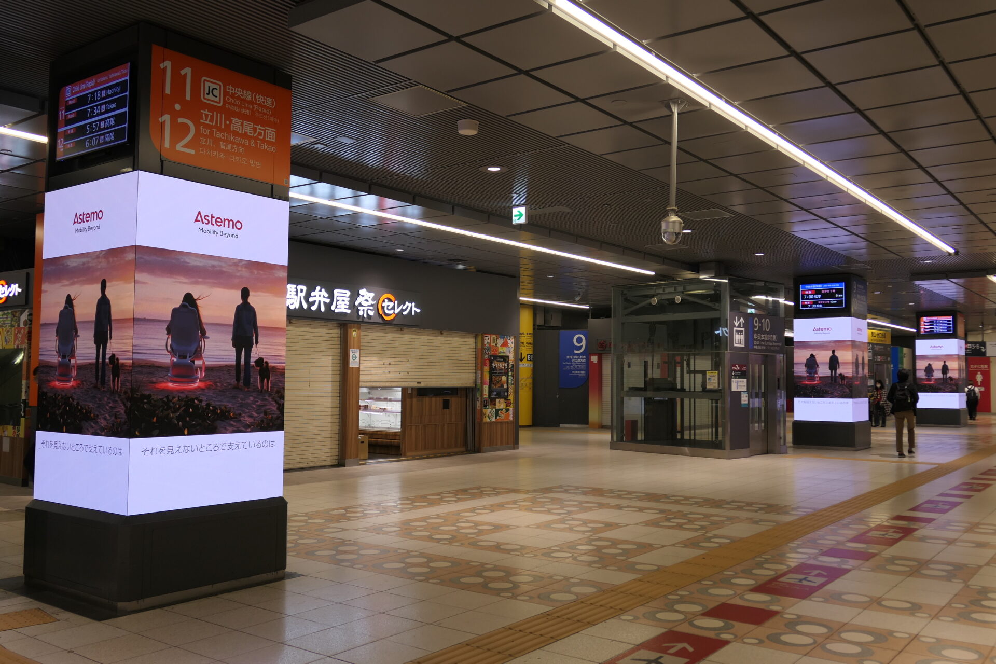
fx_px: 858
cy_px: 332
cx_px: 498
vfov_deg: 42.3
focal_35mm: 31
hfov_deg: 60.3
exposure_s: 1/100
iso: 125
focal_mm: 11.2
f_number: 2.5
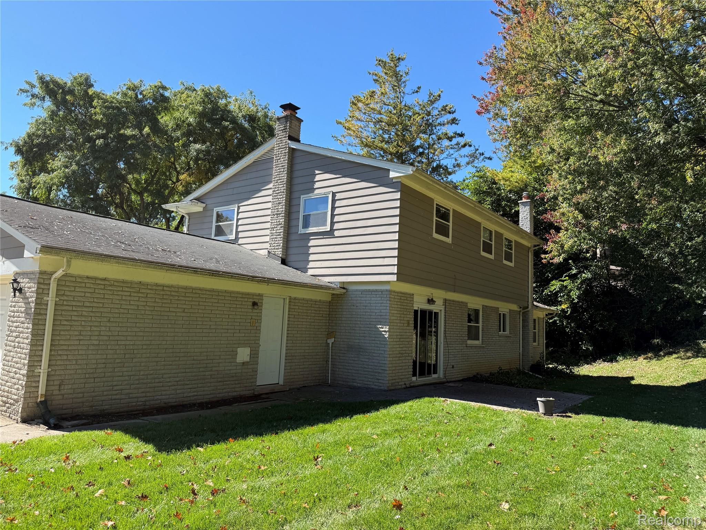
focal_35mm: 24
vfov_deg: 56.8
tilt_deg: +7.0
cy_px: 265
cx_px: 353
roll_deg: -3.1
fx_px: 489
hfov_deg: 71.6
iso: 80
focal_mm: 6.76
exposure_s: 1/1493
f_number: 1.78
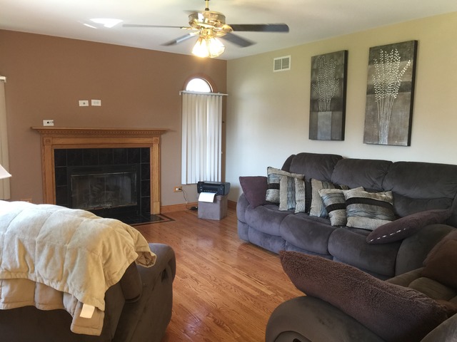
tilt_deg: -7.5
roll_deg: -0.7
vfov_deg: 48.2
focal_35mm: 29
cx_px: 228
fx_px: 383
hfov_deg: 61.7
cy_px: 171
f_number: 2.2
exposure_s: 1/30
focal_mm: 4.15
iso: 50
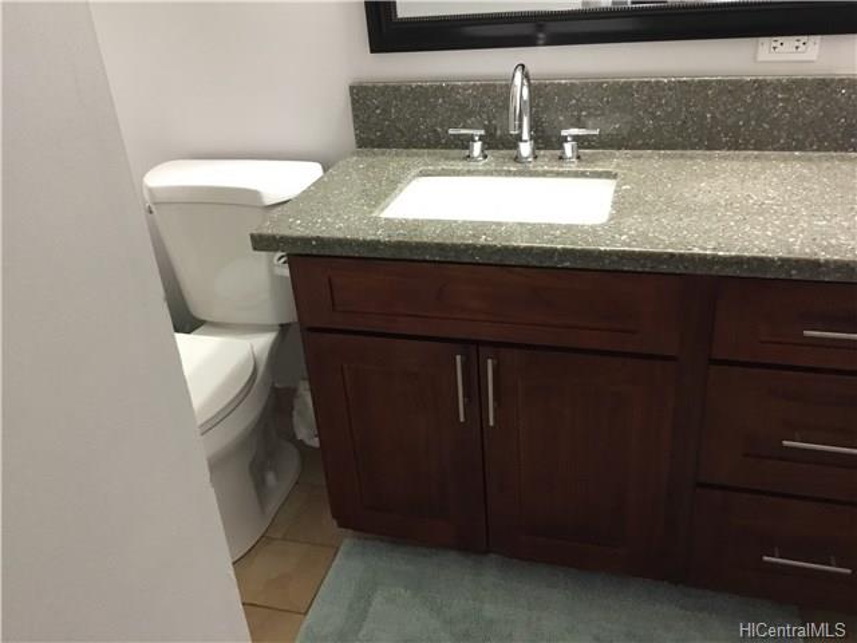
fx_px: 767
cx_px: 428
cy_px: 322
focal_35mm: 31
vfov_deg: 45.4
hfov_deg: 58.4
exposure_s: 1/30
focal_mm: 3.3
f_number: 2.4
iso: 200
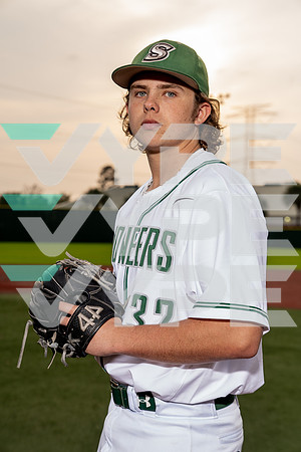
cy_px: 226
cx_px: 150
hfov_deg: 21.2
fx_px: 803
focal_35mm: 64
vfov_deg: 31.4
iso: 250
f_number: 5.6
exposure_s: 1/250
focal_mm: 64
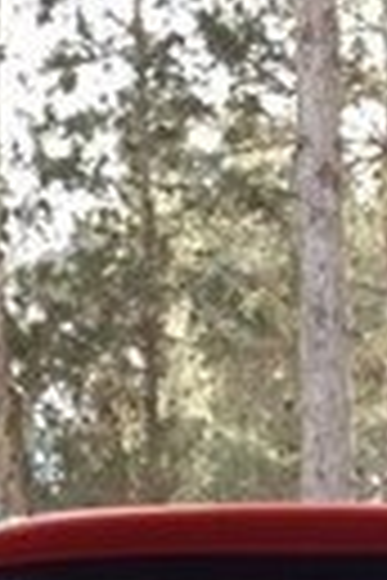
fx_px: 1806
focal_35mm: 112
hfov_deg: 12.1
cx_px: 400
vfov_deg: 15.4
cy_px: 1079
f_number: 1.9
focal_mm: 3.7
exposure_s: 1/100
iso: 80
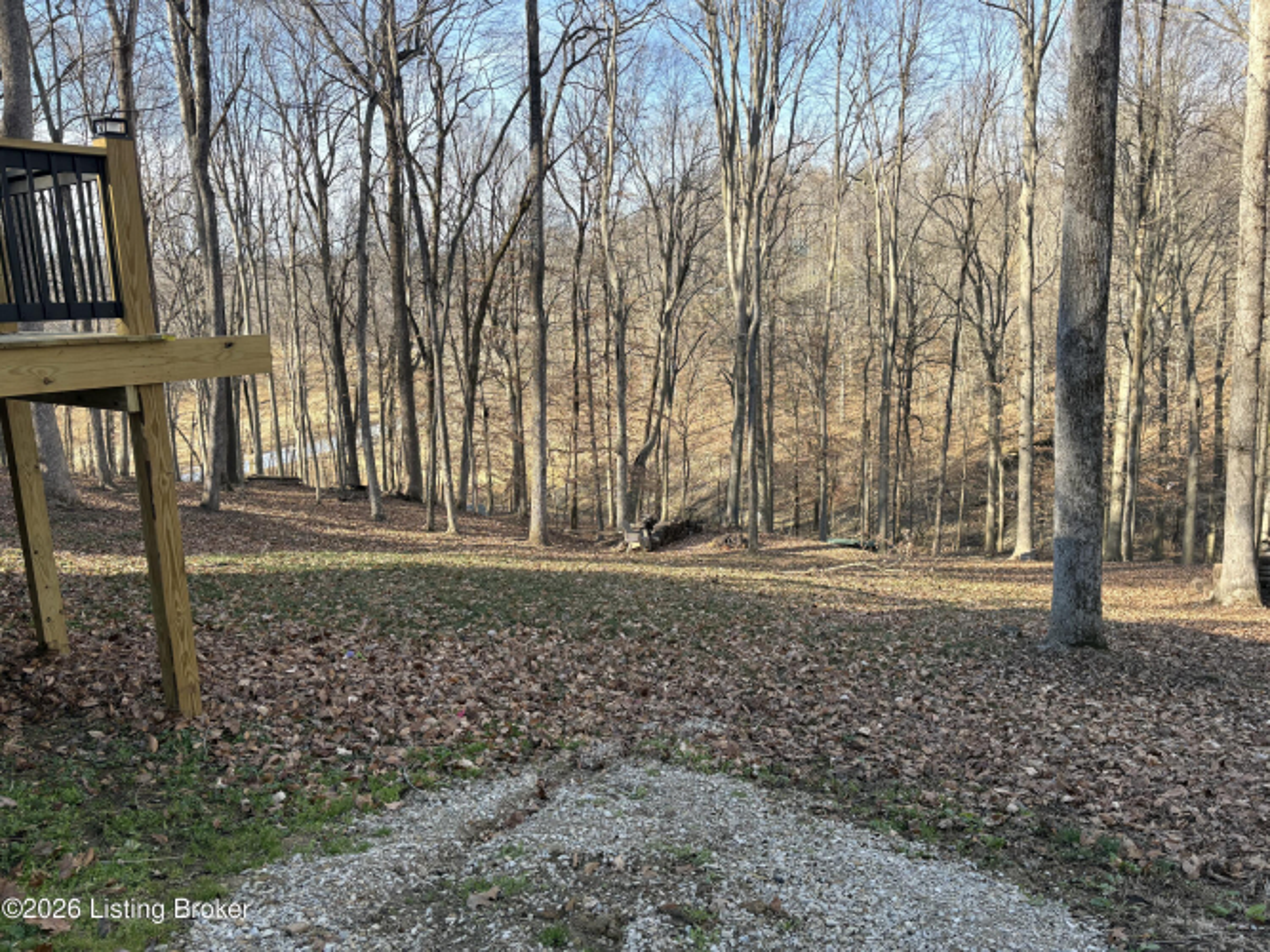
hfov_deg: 67.3
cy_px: 476
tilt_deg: -11.5
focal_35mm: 26
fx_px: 954
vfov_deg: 53.0
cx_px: 635
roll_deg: +1.5
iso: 50
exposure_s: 1/667
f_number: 1.6
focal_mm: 5.96
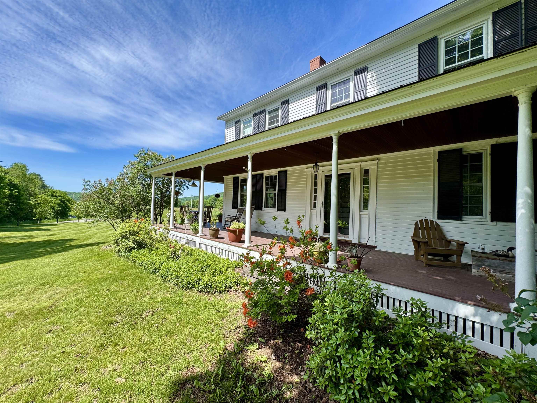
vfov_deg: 85.7
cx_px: 268
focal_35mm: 14
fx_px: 217
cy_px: 202
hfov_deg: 102.1
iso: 40
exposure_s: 1/518
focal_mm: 2.22
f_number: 2.2
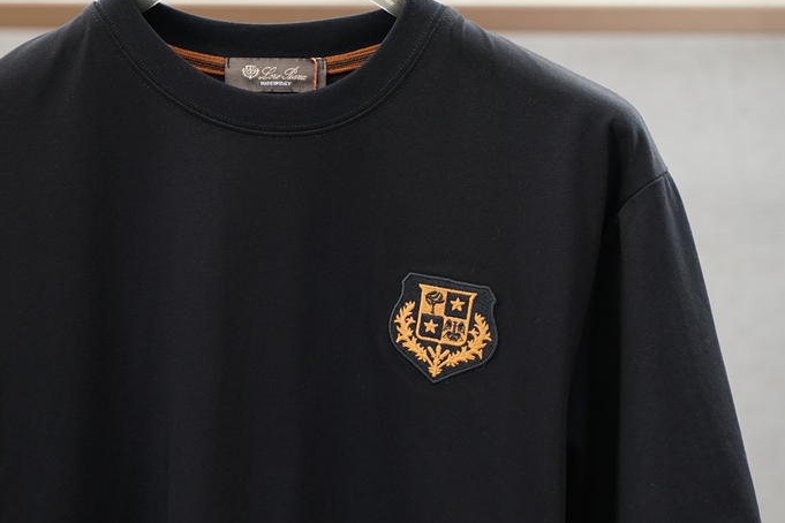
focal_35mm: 131
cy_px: 226
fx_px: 2852
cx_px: 263
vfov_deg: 10.5
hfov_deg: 15.6
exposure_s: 1/125
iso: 800
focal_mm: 55
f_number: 3.5
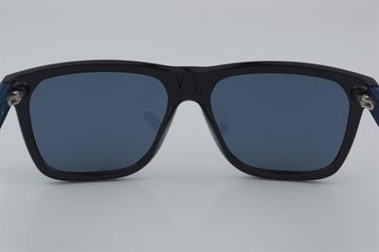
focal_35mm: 68
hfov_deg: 29.9
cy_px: 126
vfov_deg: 20.1
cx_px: 190
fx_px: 710
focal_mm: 45
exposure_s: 1/4
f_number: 32
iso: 100
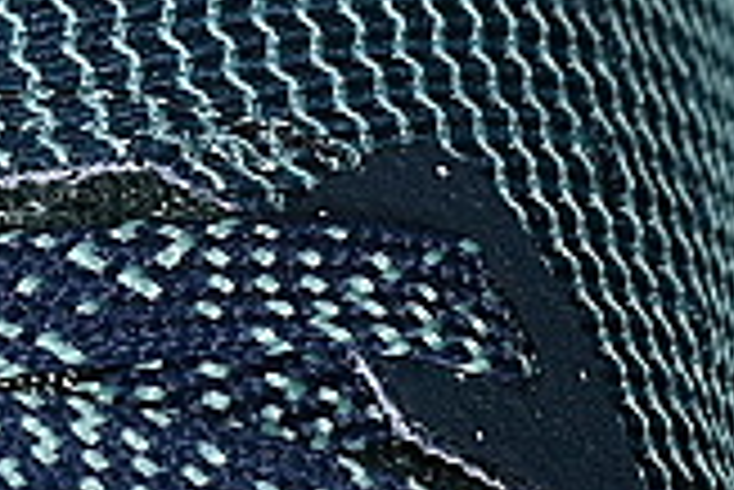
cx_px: -257
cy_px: 54
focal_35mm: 497
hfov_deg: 4.1
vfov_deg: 2.8
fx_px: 10142
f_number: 7.1
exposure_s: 1/80
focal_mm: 50
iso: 160
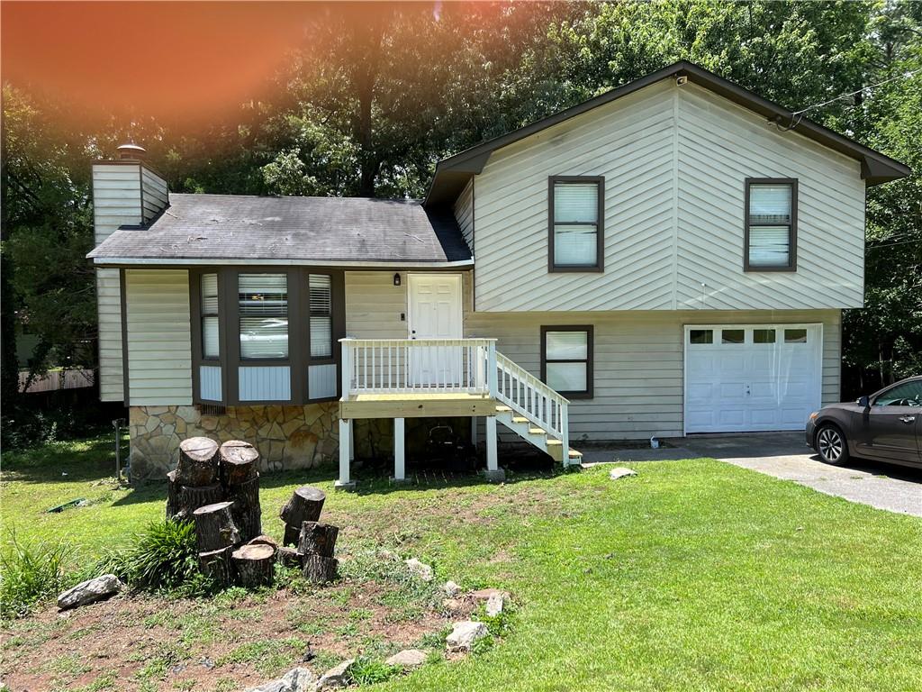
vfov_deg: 53.1
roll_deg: +0.0
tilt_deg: -1.6
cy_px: 346
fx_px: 693
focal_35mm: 26
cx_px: 461
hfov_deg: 67.3
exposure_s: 1/1751
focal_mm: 5.7
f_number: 1.5
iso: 50
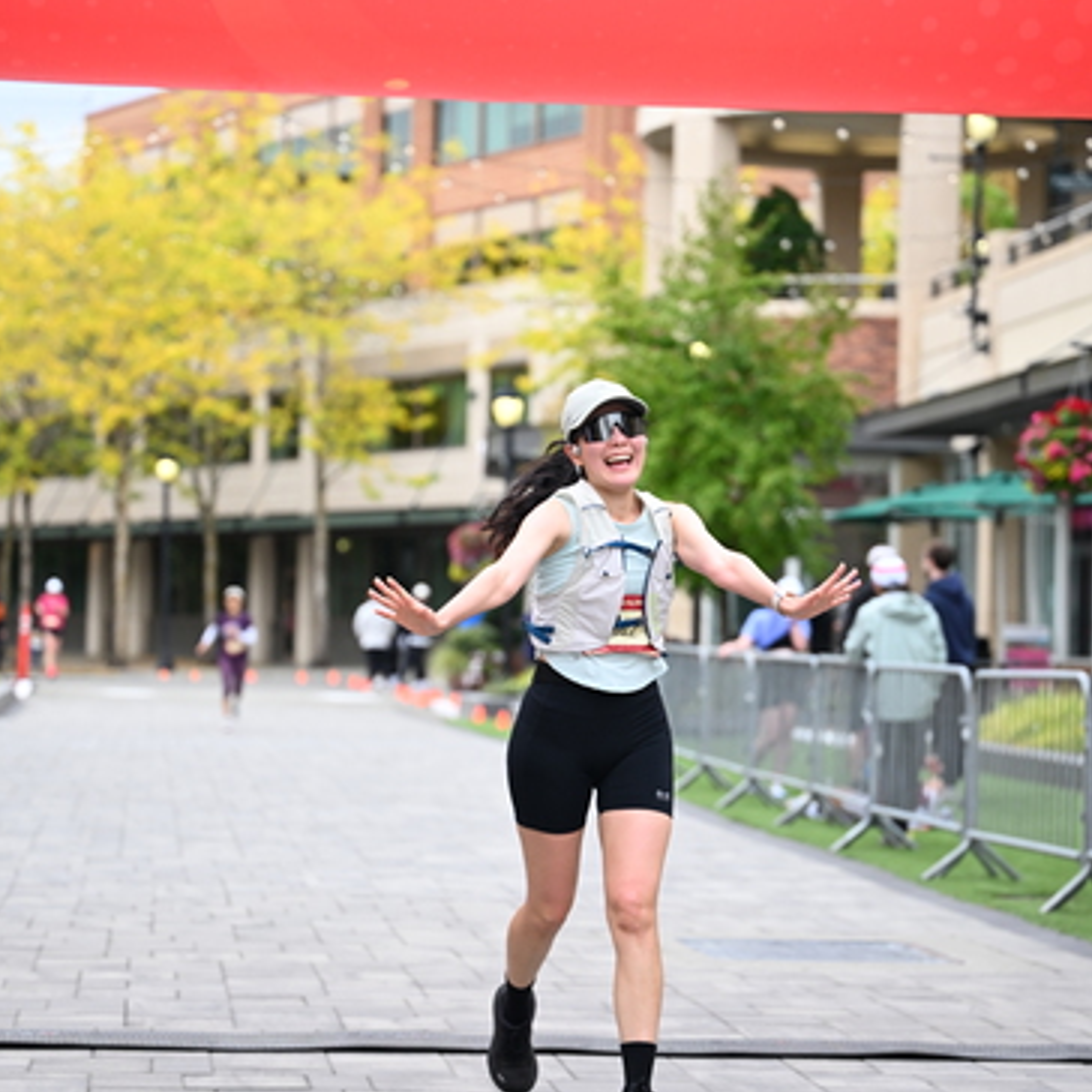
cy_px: 585
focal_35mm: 104
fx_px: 3712
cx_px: 544
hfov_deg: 16.7
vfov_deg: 16.7
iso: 640
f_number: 2.8
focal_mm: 81
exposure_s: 1/2000
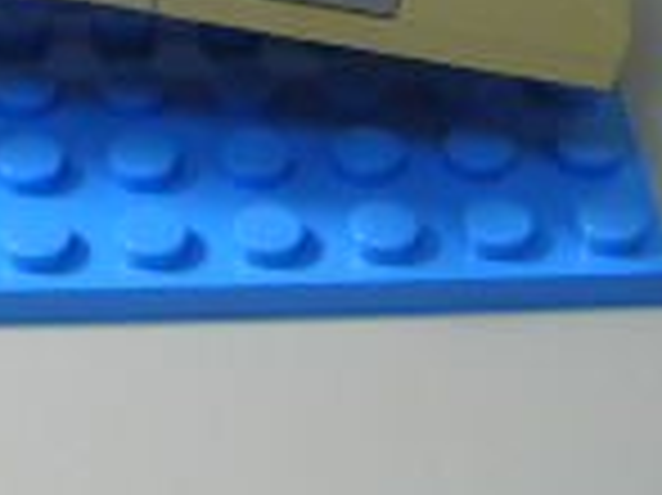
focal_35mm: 166
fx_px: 3172
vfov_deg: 8.4
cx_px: -54
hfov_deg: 11.7
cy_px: -531
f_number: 3.2
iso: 50
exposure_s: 1/5.8
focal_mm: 6.3
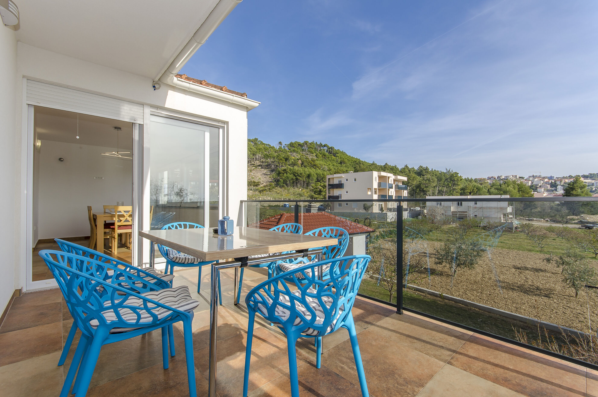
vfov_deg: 77.1
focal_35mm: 15
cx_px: 299
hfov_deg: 100.5
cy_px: 198
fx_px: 249
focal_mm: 10
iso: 100
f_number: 8
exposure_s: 1/200
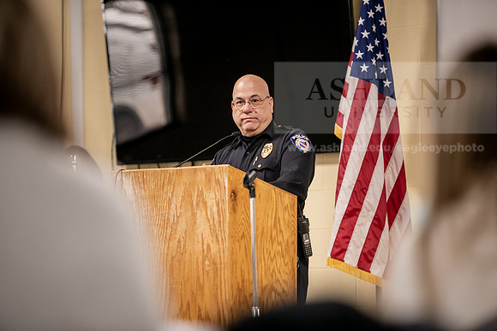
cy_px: 166
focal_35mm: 165
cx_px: 248
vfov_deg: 8.3
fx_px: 2278
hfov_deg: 12.4
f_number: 2.8
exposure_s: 1/200
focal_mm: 165
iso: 2000
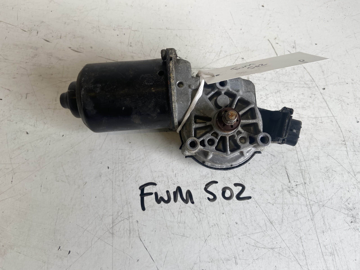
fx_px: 270
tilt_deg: -65.0
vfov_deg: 53.1
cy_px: 135
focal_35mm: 26
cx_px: 180
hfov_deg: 67.3
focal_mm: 4.25
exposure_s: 1/116
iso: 32
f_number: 1.8
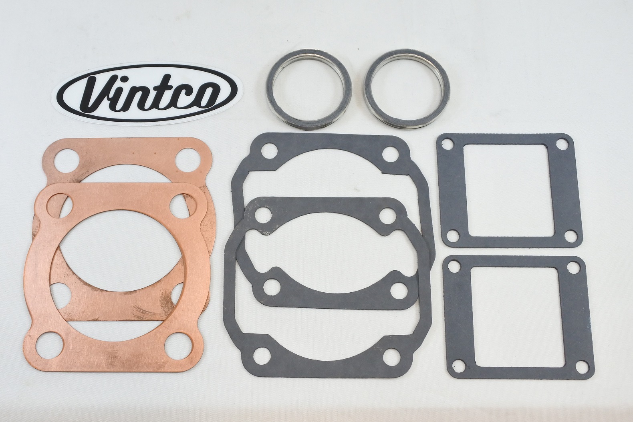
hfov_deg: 55.8
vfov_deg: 38.9
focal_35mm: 34
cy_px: 211
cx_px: 316
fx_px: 598
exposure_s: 1/160
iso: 400
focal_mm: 12.8
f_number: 4
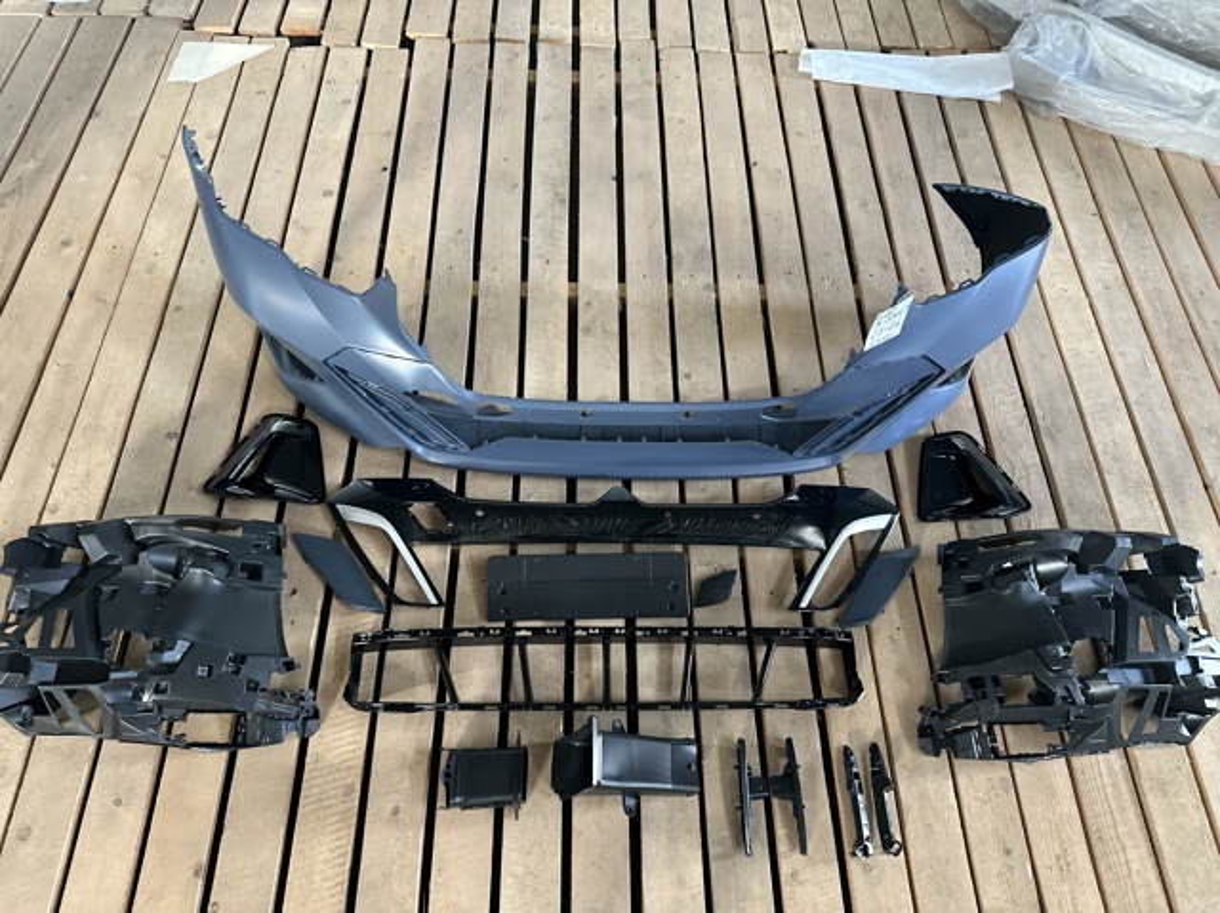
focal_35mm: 24
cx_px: 610
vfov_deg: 56.8
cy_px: 456
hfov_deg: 71.6
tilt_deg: -58.6
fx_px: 845
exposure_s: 1/60
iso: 640
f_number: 1.78
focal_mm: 6.86
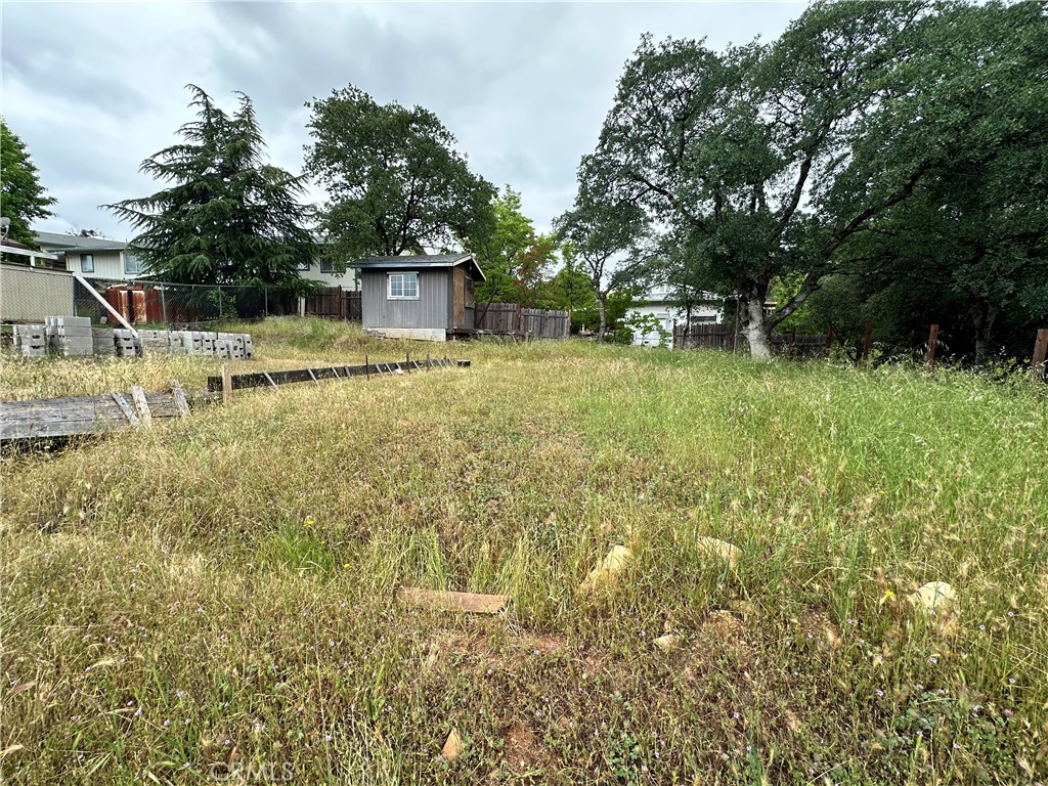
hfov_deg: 102.1
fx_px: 424
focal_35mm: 14
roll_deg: -2.4
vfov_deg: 85.7
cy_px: 393
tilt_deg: -7.0
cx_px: 524
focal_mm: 2.22
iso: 40
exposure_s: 1/609
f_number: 2.2
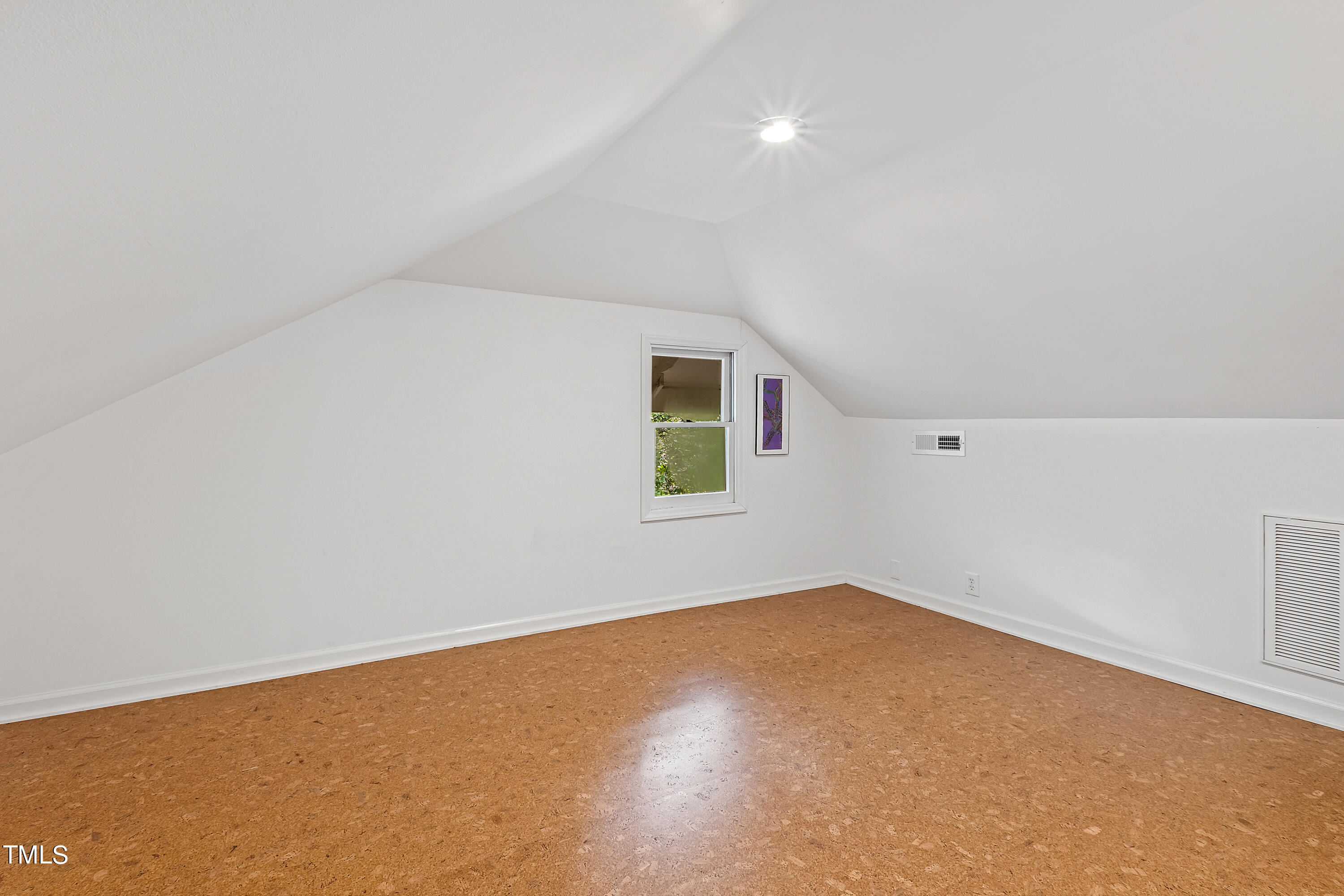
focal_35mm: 15
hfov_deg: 100.4
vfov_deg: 77.3
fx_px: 560
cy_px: 448
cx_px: 672
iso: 100
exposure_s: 8
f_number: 9
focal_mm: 10
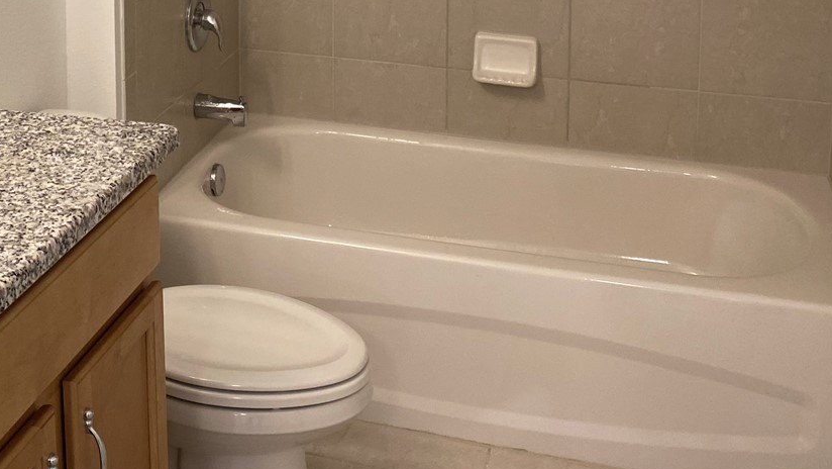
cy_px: -123
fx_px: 1214
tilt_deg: -6.1
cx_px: 204
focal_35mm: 55
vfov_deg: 20.2
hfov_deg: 36.9
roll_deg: +0.2
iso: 125
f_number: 1.8
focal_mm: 4.25
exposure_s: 1/60
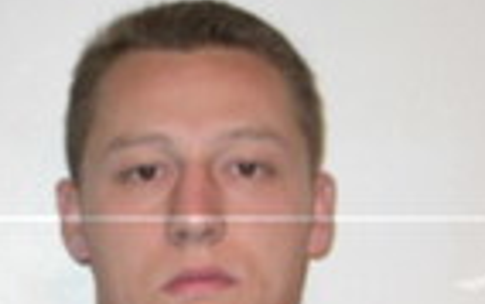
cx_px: 162
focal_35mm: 162
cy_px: 388
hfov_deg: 12.9
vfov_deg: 8.0
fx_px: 2143
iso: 100
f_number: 3.1
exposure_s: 1/60.3
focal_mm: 13.1
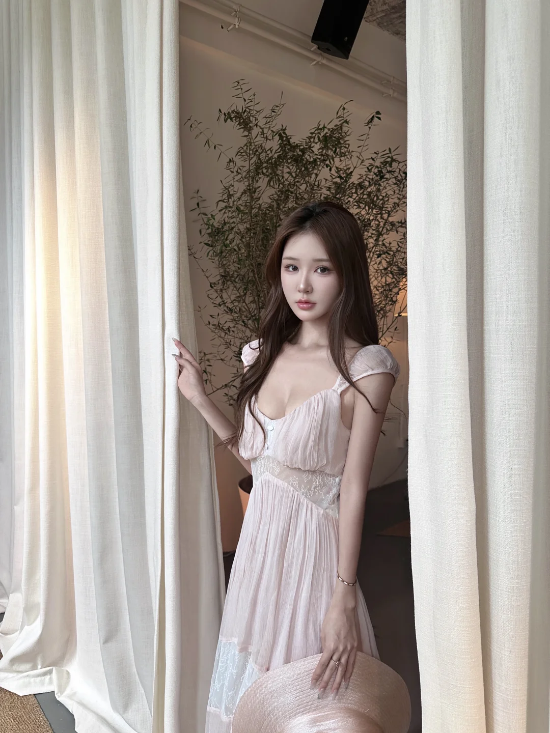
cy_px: 366
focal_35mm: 24
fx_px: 508
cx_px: 275
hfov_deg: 56.8
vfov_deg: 71.6
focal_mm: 6.86
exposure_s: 1/121
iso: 80
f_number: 1.78
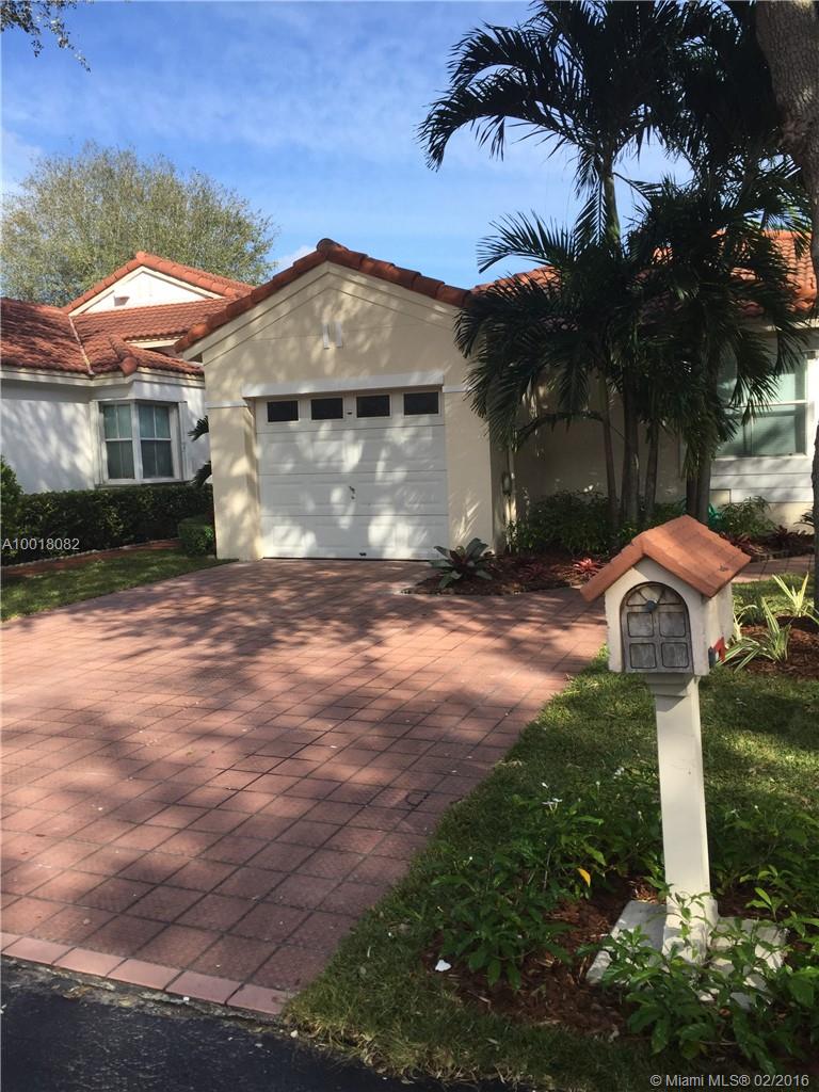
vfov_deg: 61.7
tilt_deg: -4.8
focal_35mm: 29
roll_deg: +1.2
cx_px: 410
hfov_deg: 48.2
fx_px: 915
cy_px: 546
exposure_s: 1/1276
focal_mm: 4.15
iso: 32
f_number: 2.2
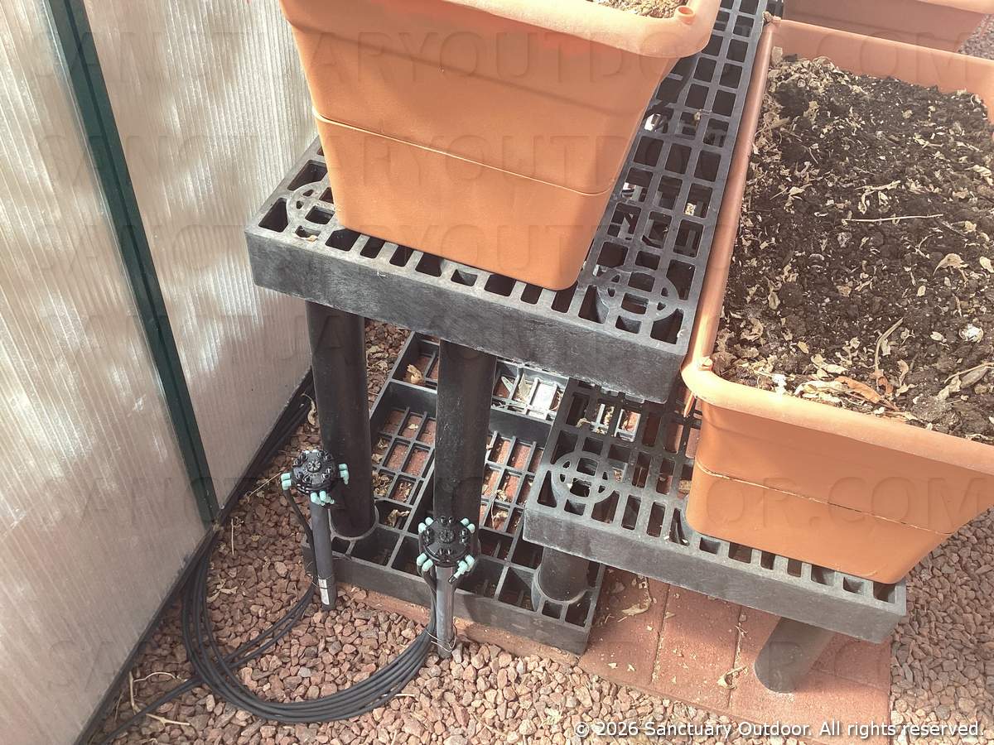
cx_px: 497
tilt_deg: -48.6
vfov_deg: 45.4
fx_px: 890
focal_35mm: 31
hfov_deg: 58.4
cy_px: 372
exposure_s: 1/140
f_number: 2.4
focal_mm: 3.3
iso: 25
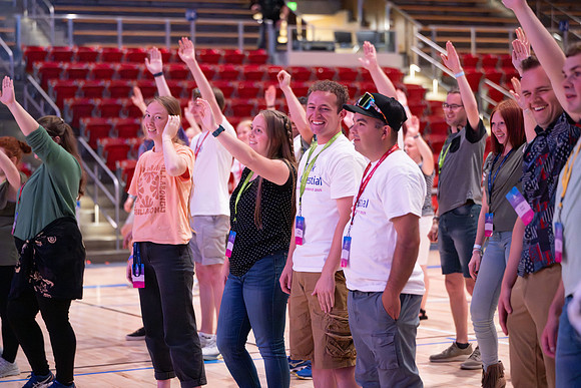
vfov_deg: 15.2
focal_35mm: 90
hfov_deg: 22.6
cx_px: 290
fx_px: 1453
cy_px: 194
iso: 5000
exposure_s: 1/250
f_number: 2.8
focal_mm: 90
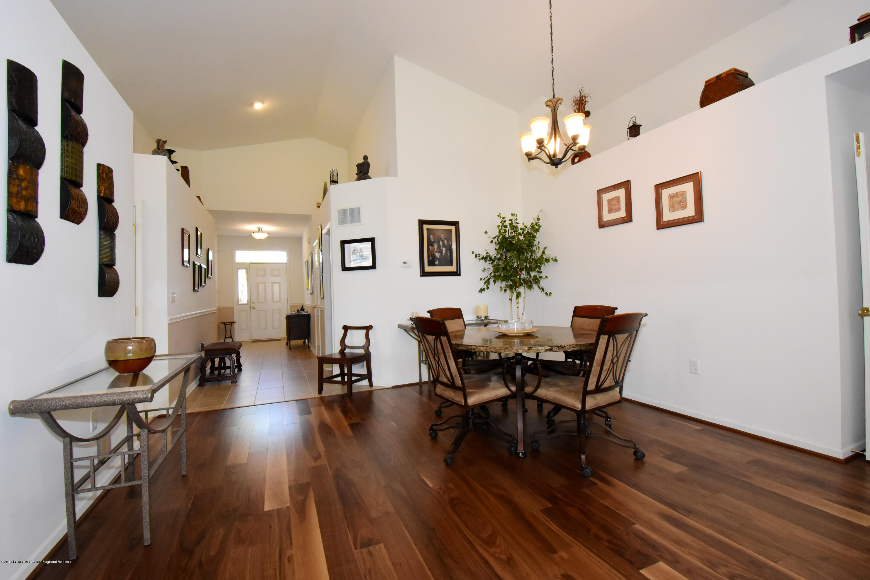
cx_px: 435
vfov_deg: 77.3
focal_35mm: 15
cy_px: 290
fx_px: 362
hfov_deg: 100.4
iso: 3200
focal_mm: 10
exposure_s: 1/60
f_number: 10
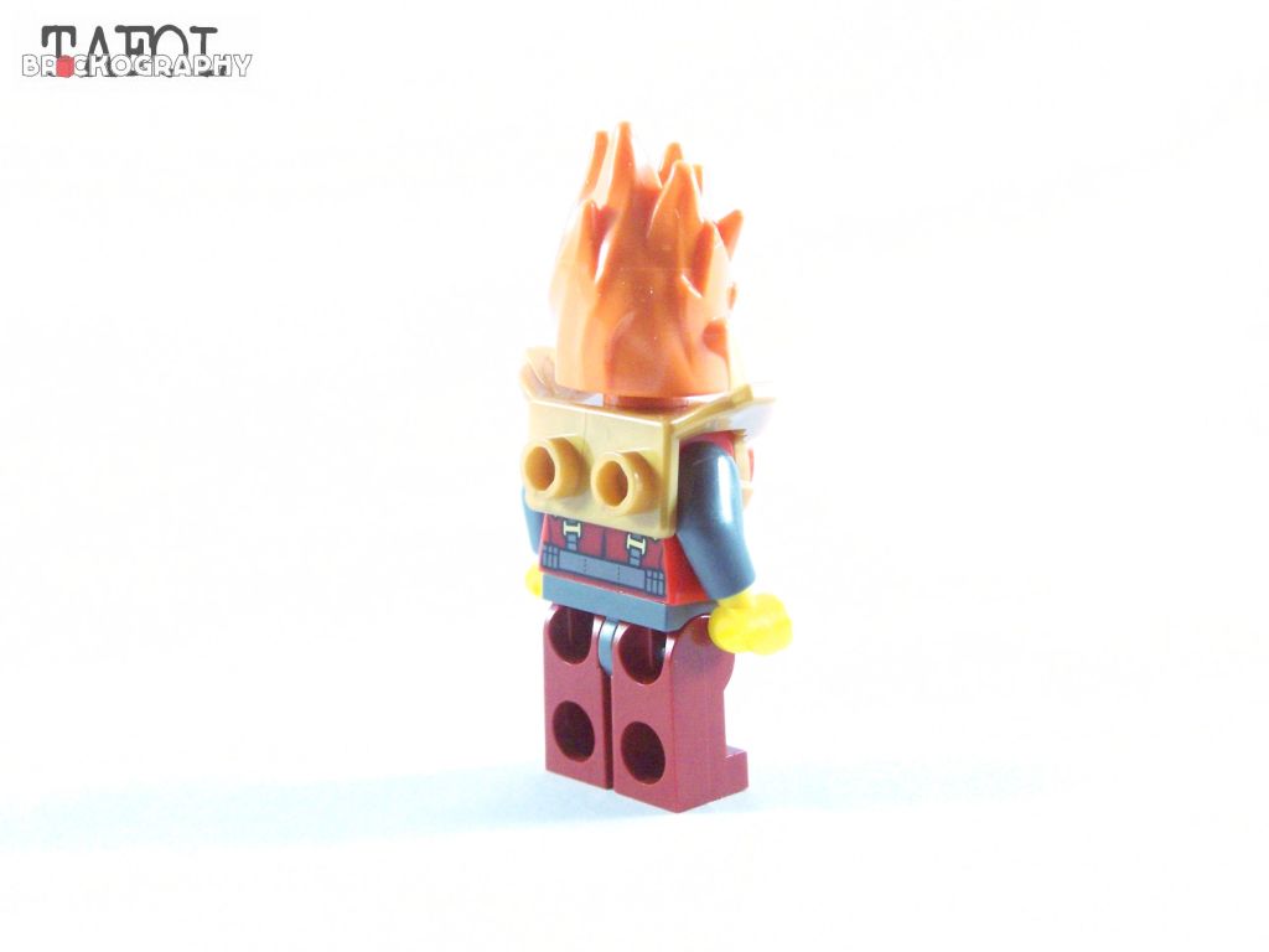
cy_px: 476
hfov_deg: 26.0
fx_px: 2749
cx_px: 634
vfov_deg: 19.6
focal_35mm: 75
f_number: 4
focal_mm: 12.4
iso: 400
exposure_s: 1/60
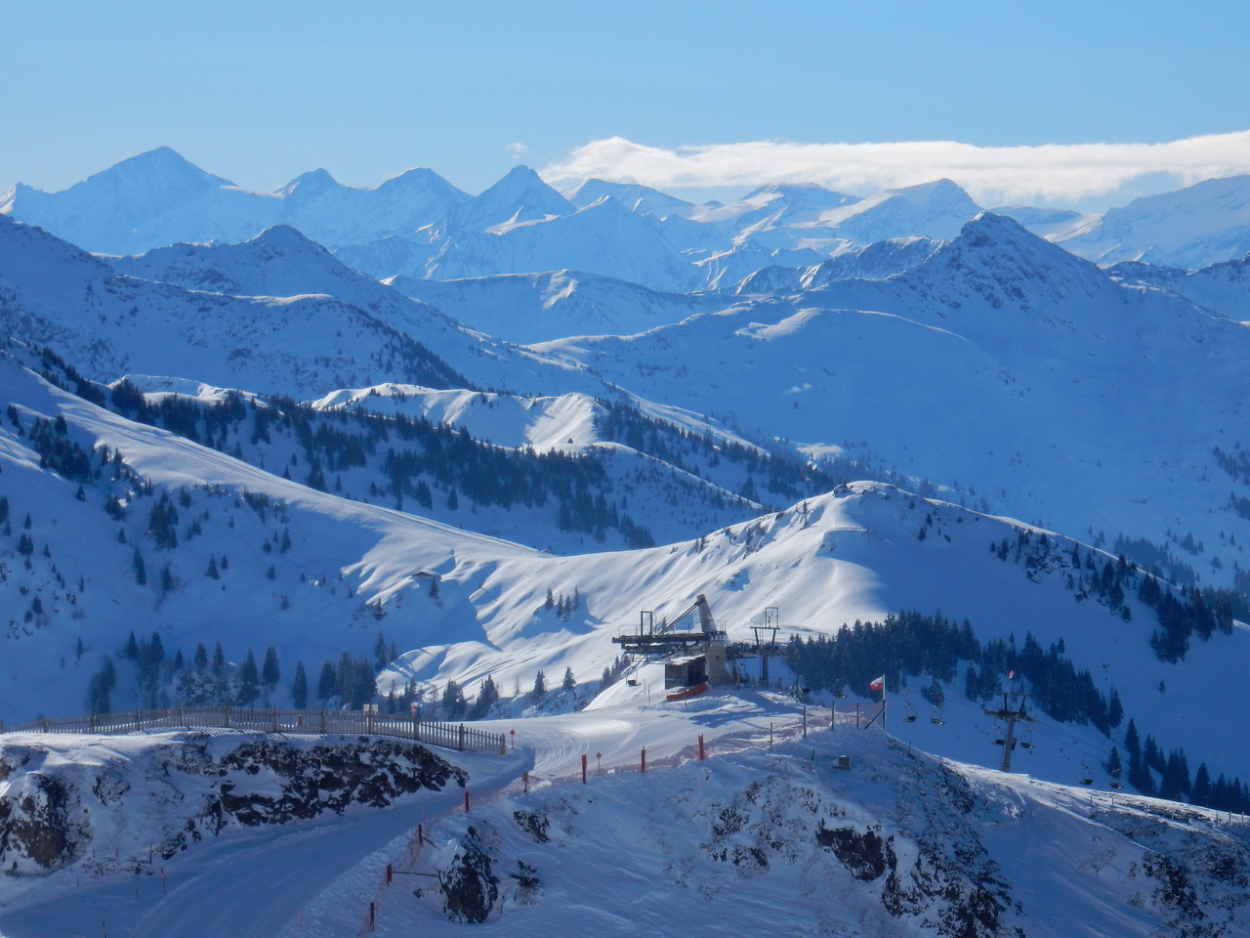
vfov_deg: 9.1
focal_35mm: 164
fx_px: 5922
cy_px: 469
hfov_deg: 12.0
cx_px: 625
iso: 125
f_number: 6
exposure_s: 1/1250
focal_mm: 29.2
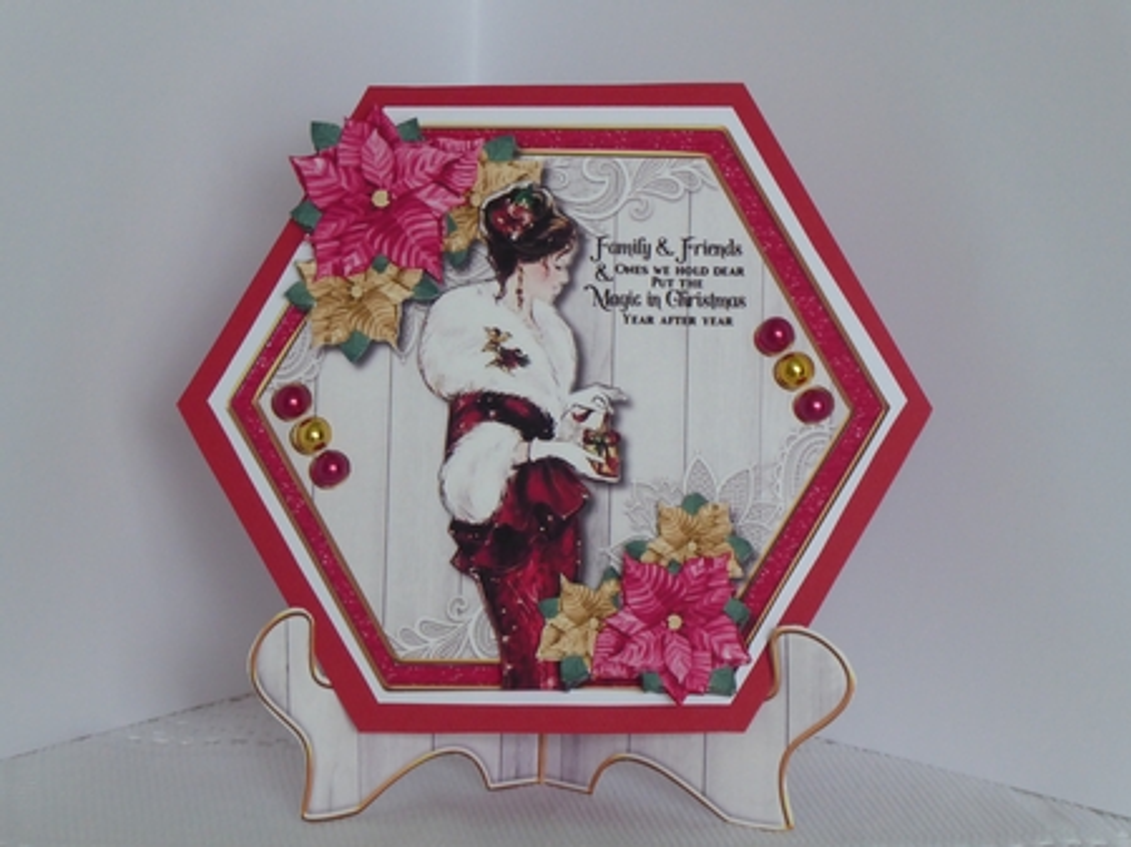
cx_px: 566
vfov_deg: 9.3
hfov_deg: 12.4
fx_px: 5192
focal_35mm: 159
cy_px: 424
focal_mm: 25.6
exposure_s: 1/25
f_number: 5.4
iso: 400
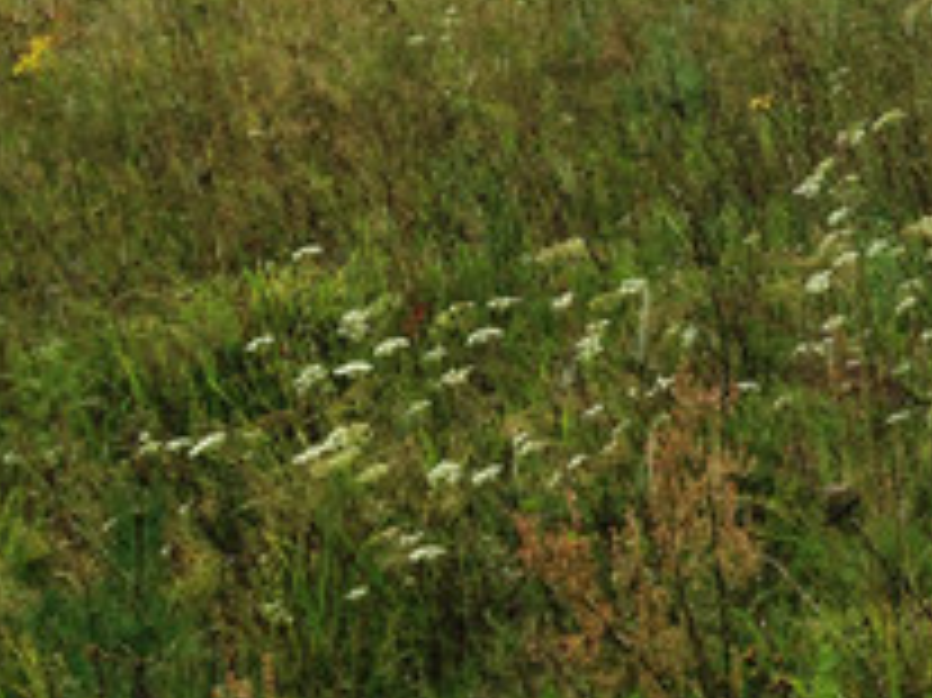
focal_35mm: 102
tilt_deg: -4.9
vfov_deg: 13.9
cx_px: 1396
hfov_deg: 17.4
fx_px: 2745
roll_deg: -0.4
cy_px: -203
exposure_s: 1/678
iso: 50
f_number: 2.4
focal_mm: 4.12
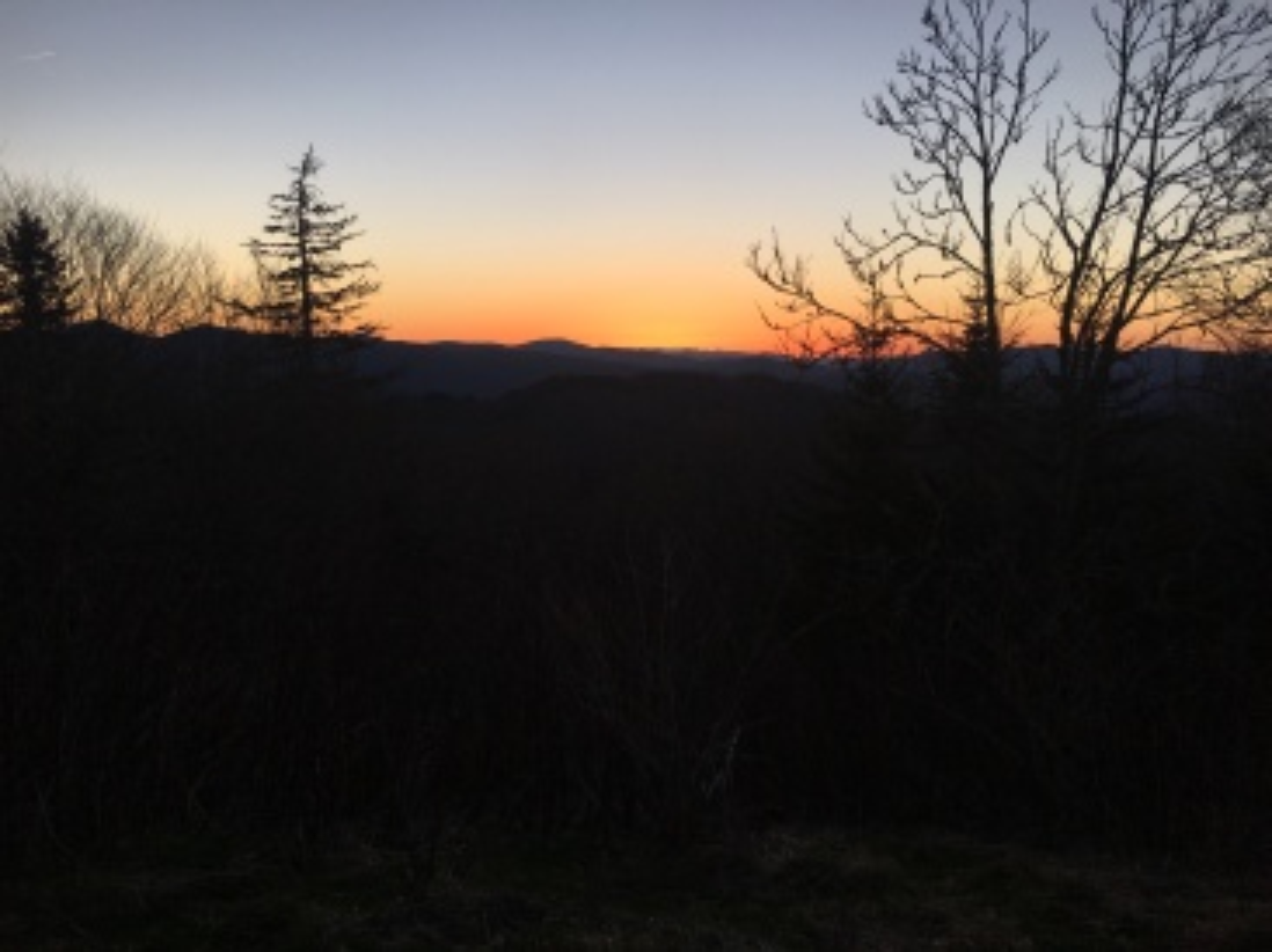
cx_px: 636
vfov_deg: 48.2
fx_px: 1065
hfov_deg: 61.7
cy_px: 476
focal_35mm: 29
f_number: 2.2
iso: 25
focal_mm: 4.15
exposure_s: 1/267
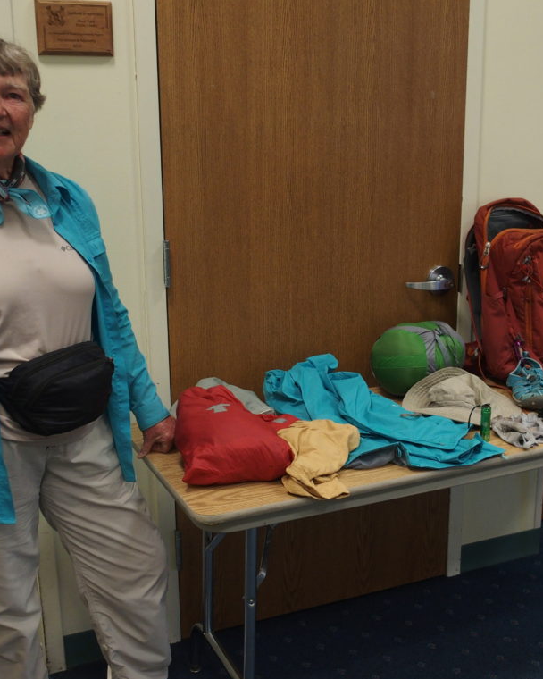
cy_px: 342
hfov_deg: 32.6
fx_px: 924
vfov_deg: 40.3
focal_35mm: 46
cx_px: 340
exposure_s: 1/30
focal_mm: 7.4
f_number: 2.8
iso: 320
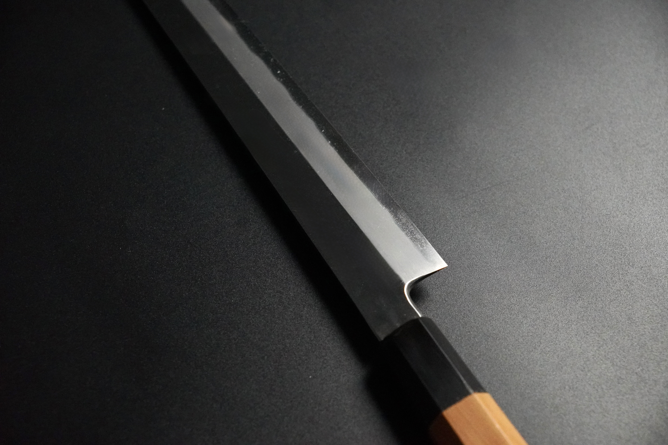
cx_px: 334
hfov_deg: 31.3
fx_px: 1191
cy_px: 222
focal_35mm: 64
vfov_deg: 21.2
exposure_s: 1/160
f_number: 5
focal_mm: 42.8
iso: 6400
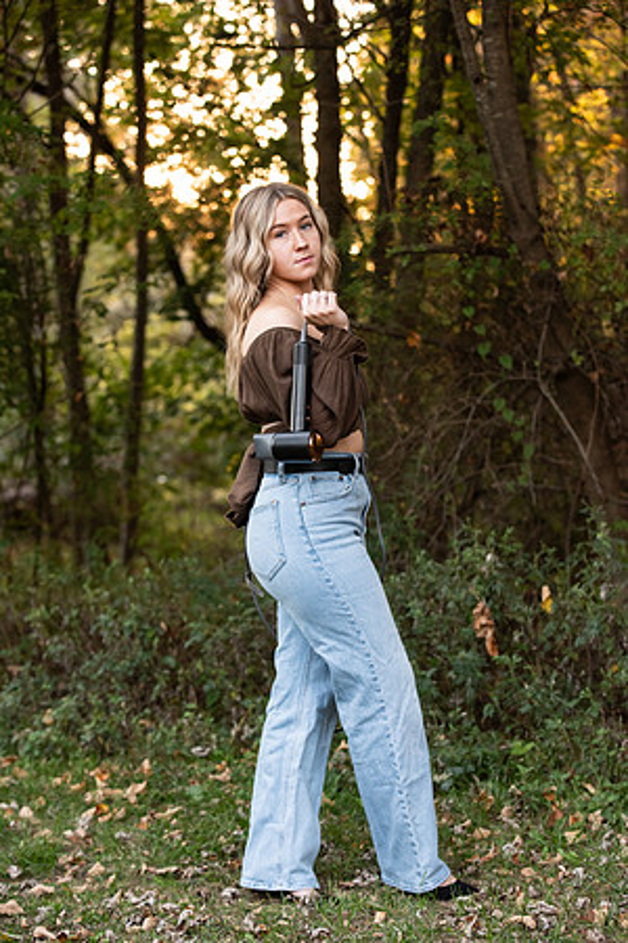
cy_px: 472
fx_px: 2224
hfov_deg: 16.1
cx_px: 314
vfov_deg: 23.9
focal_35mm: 85
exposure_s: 1/250
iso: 1250
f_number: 4
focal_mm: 85
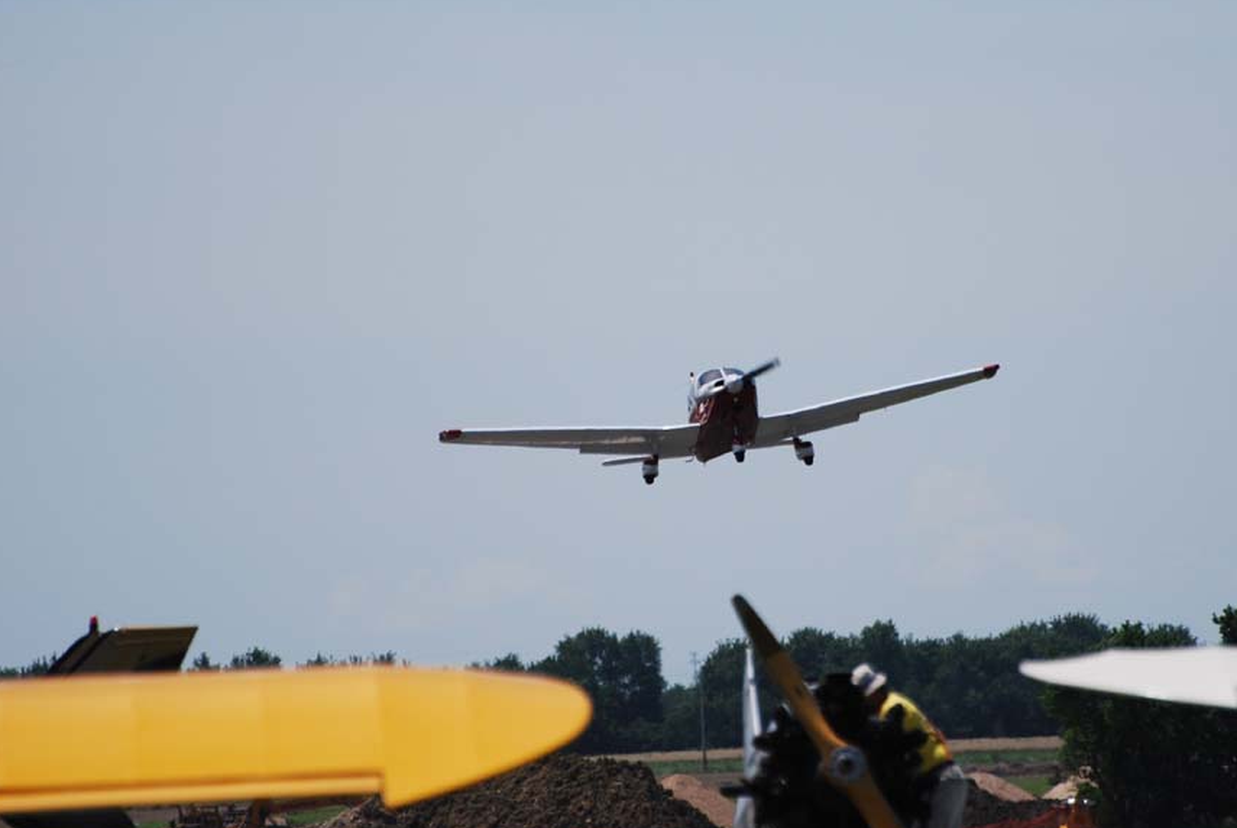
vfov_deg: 2.7
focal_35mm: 503
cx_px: 732
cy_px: 347
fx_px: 17301
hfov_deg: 4.1
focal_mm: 280
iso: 200
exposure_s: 1/1250
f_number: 5.6
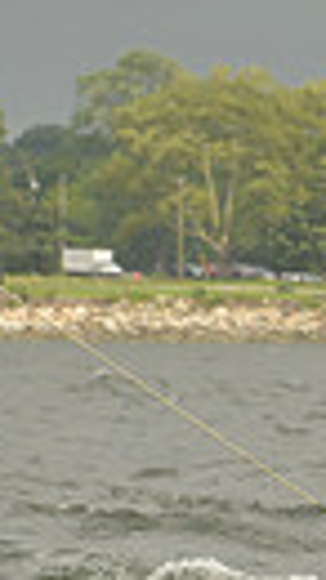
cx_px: 1264
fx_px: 11156
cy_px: 243
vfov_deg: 3.0
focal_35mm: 725
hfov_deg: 1.7
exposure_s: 1/1250
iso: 400
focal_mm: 155
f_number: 10
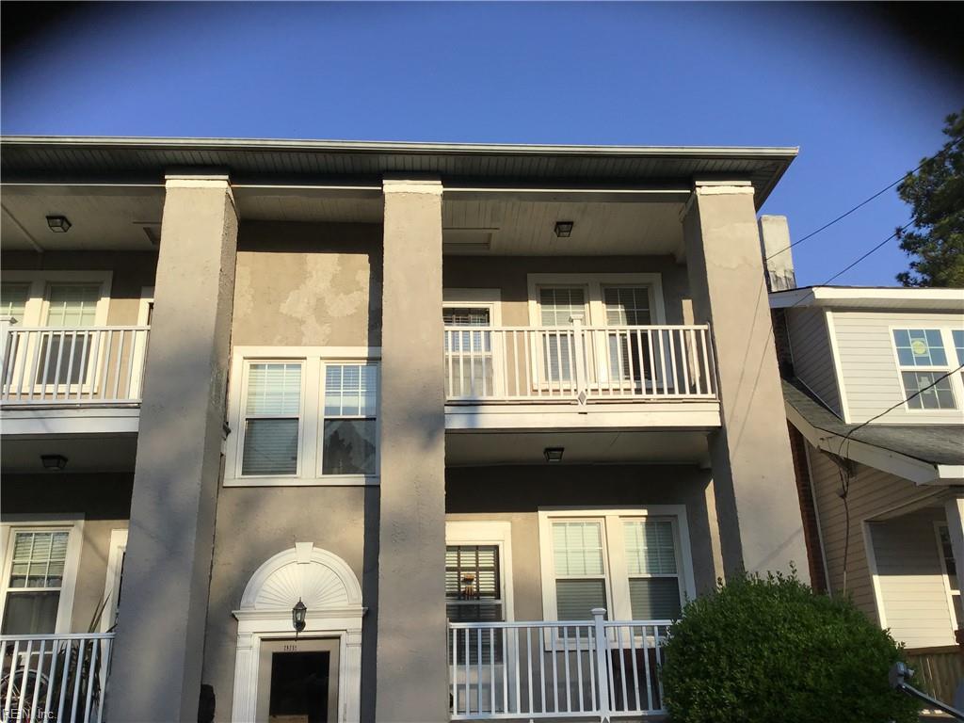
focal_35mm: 31
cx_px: 482
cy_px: 362
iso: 25
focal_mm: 3.3
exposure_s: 1/1294
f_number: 2.4
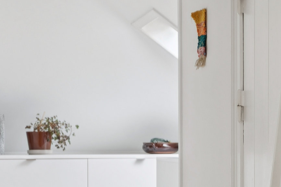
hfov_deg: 18.7
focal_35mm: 99
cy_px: 167
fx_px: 770
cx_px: 398
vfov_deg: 13.7
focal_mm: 28.5
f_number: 6.3
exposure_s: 1/10
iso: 400
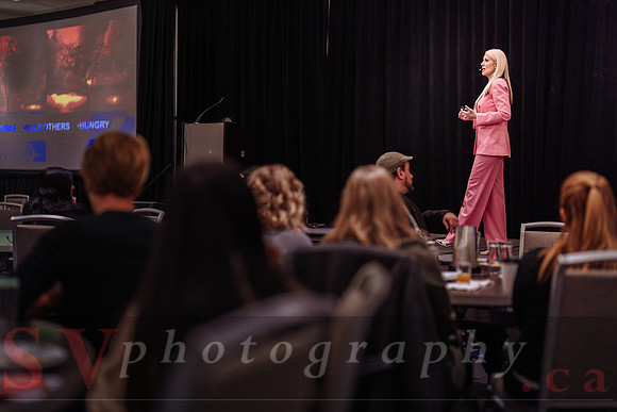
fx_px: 857
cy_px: 206
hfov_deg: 39.6
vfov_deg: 27.0
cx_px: 308
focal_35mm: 50
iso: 2500
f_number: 1.4
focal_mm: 50
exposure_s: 1/500
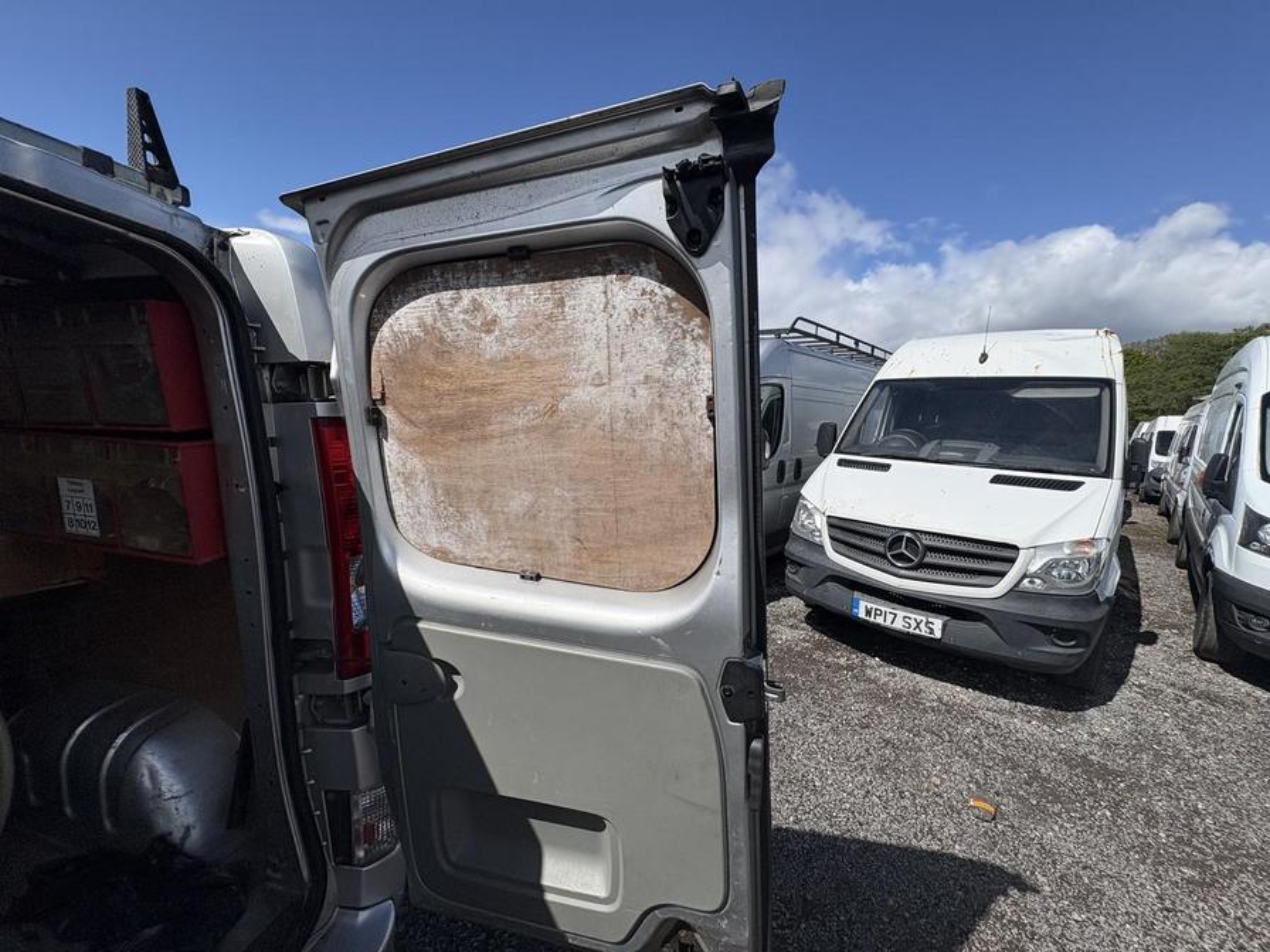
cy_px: 476
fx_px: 514
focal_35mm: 14
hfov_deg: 102.1
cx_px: 635
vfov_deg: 85.7
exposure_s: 1/3106
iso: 50
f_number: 2.2
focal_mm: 2.22
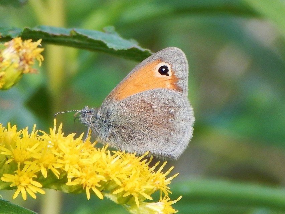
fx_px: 2594
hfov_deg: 6.3
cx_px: 142
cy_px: 107
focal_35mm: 315
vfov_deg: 4.7
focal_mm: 56.5
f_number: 5.7
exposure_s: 1/200
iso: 125
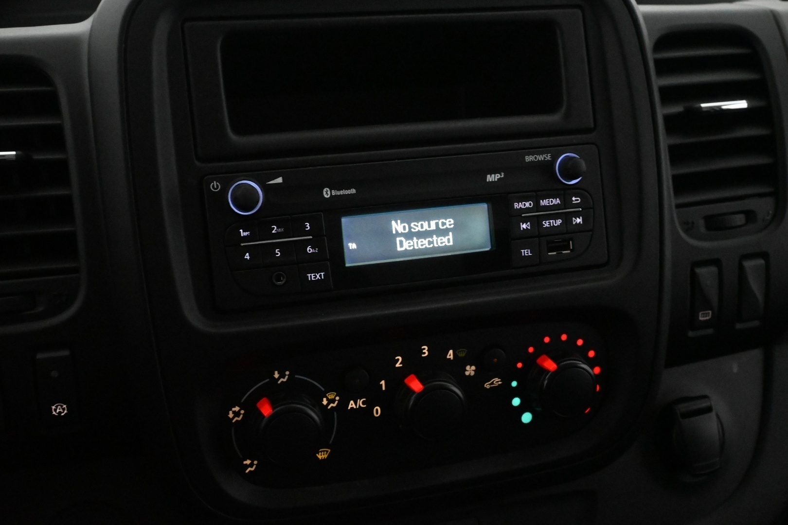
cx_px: 394
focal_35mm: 41
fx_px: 903
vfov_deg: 32.4
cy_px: 262
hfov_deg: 47.2
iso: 10000
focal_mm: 27.5
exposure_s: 1/100
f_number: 6.3
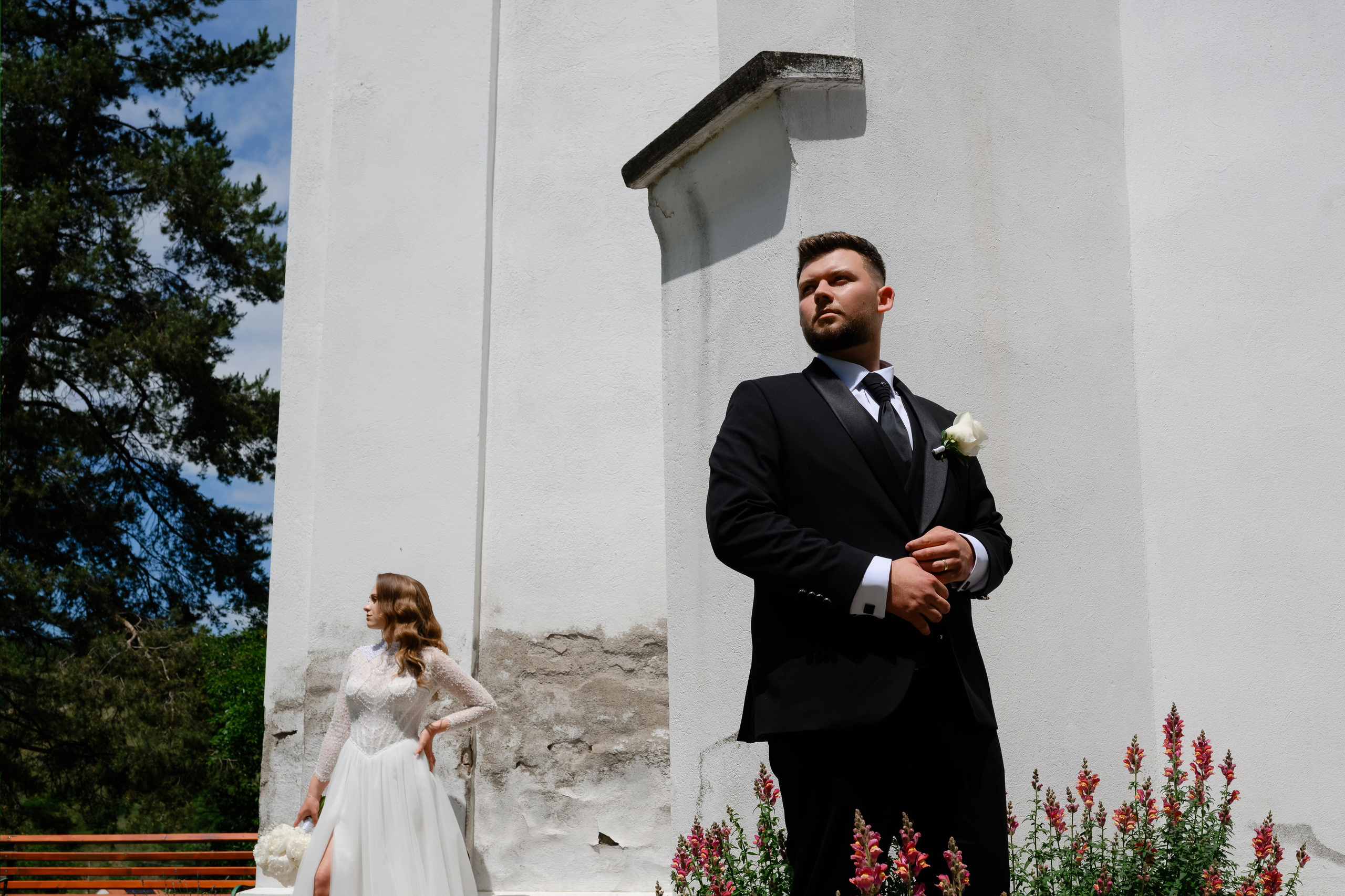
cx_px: 672
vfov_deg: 37.9
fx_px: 1308
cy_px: 448
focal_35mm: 35
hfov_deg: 54.4
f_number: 8
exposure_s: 1/640
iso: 100
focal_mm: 35
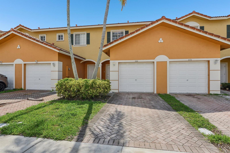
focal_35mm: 19
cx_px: 115
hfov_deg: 86.9
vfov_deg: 64.5
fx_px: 121
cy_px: 76
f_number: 9
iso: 200
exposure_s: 1/400
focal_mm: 19
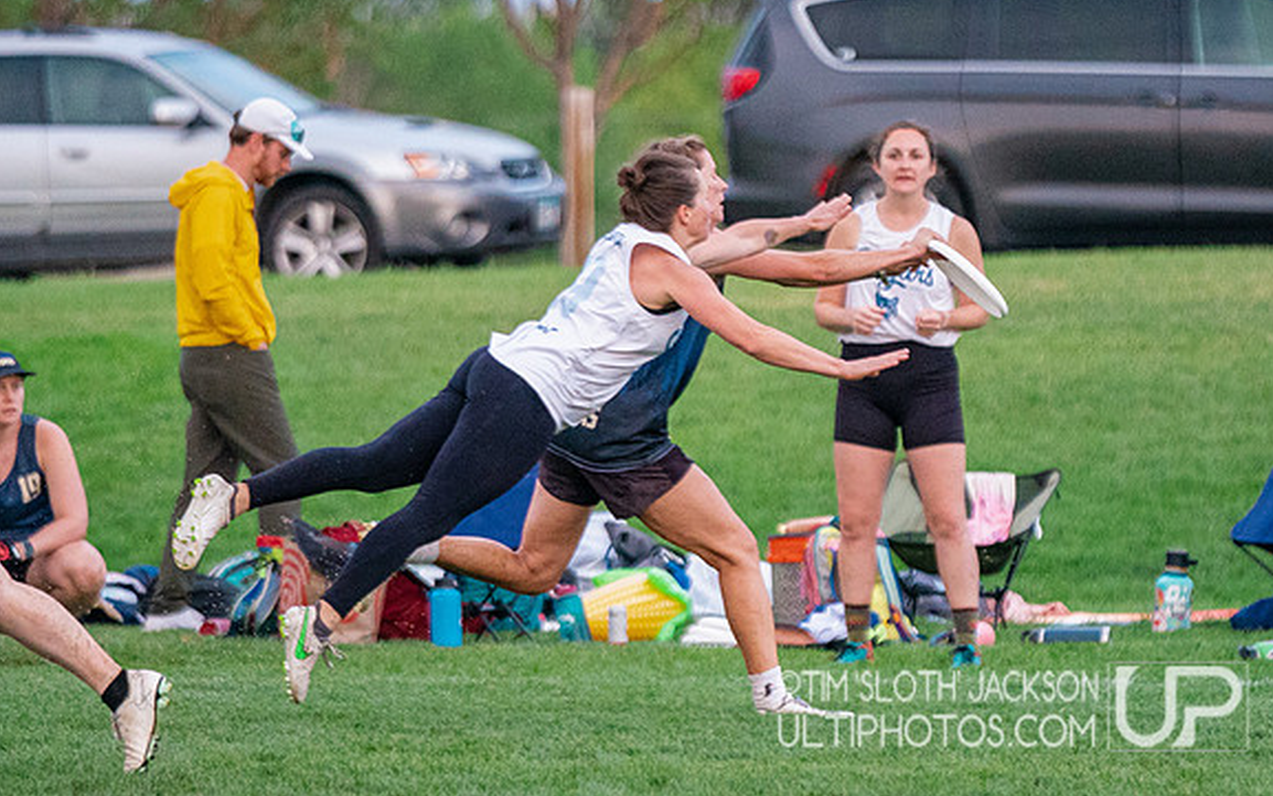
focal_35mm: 408
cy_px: 392
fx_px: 14159
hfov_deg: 5.1
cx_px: 694
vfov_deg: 3.2
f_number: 2.8
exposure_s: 1/2500
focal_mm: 200
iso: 4000
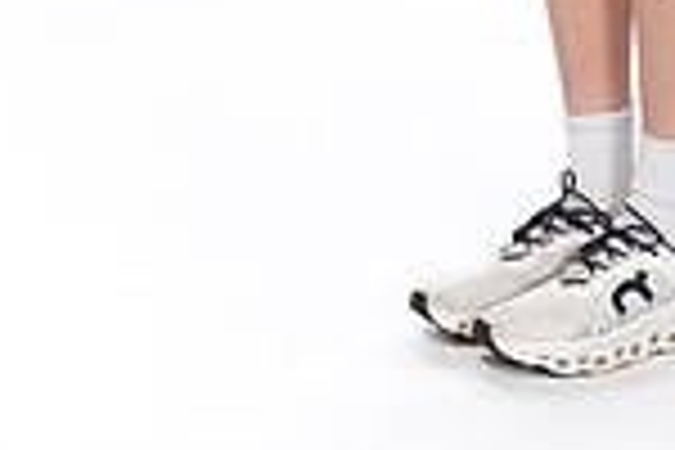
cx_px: 648
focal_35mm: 153
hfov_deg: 13.3
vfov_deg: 8.4
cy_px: -526
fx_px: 2869
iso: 640
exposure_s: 1/250
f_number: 8
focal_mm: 51
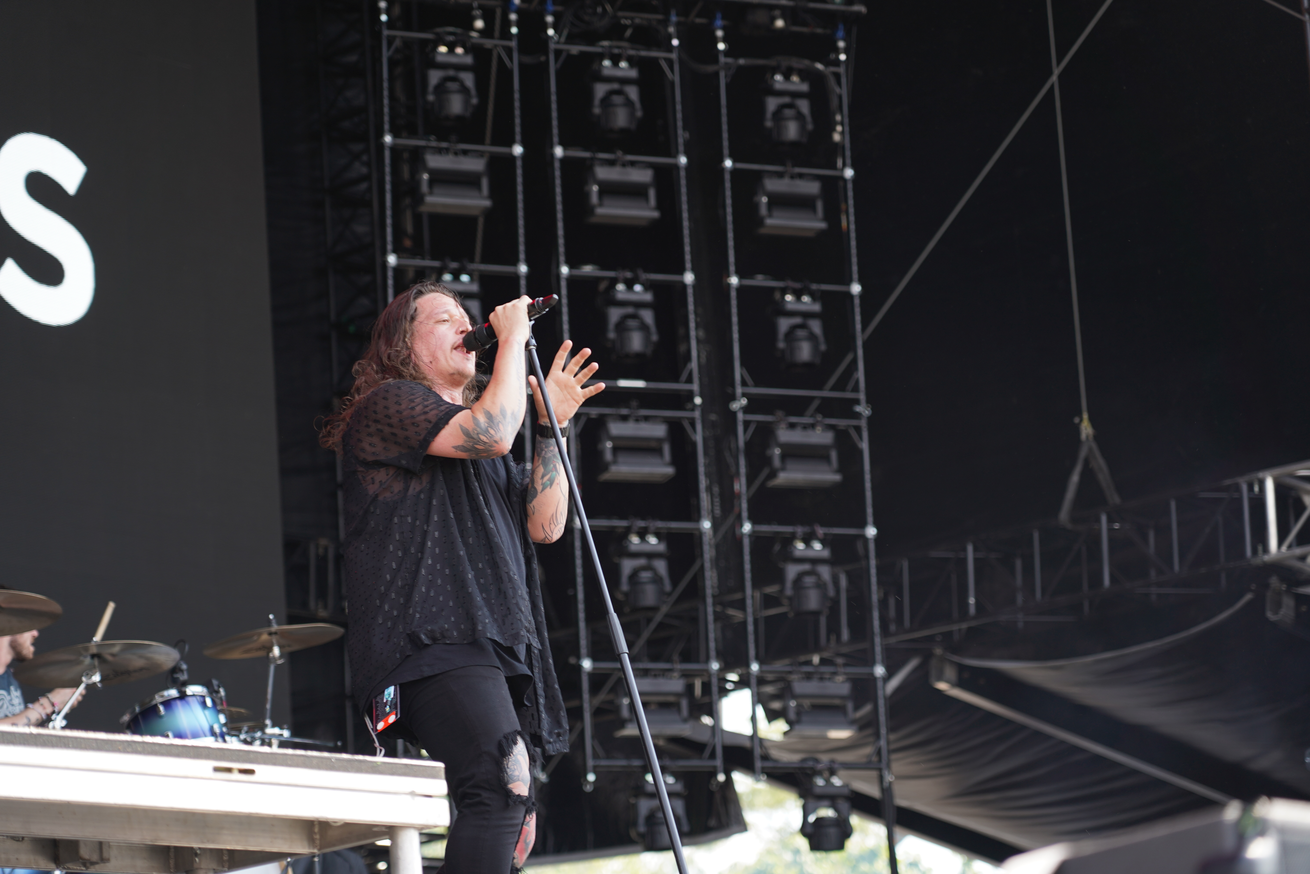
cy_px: 437
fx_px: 3821
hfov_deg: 19.5
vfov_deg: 13.0
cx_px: 655
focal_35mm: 105
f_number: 4
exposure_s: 1/125
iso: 100
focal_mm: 105
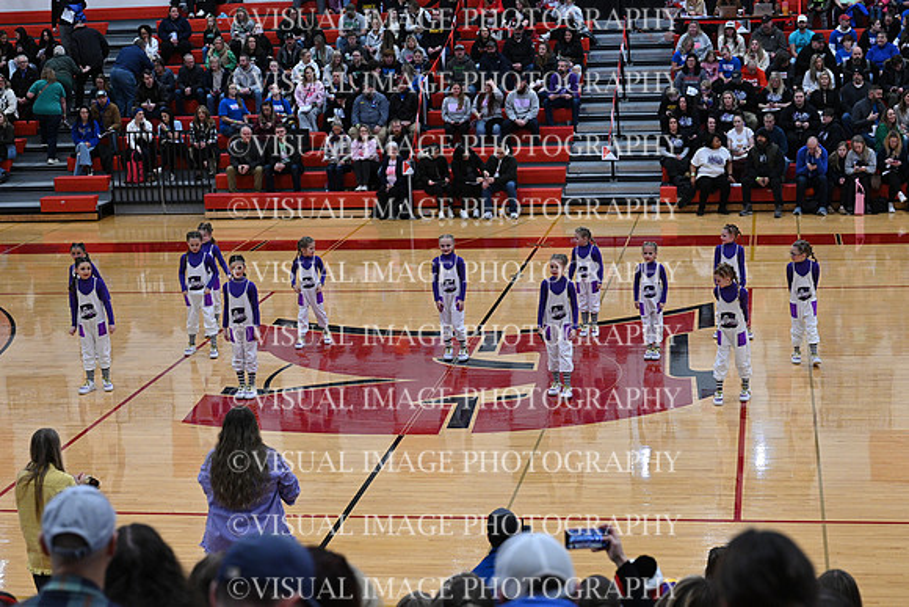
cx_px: 454
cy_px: 304
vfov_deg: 19.5
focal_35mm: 70
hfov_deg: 28.8
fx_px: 1768
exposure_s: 1/400
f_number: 4
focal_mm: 70
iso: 4000
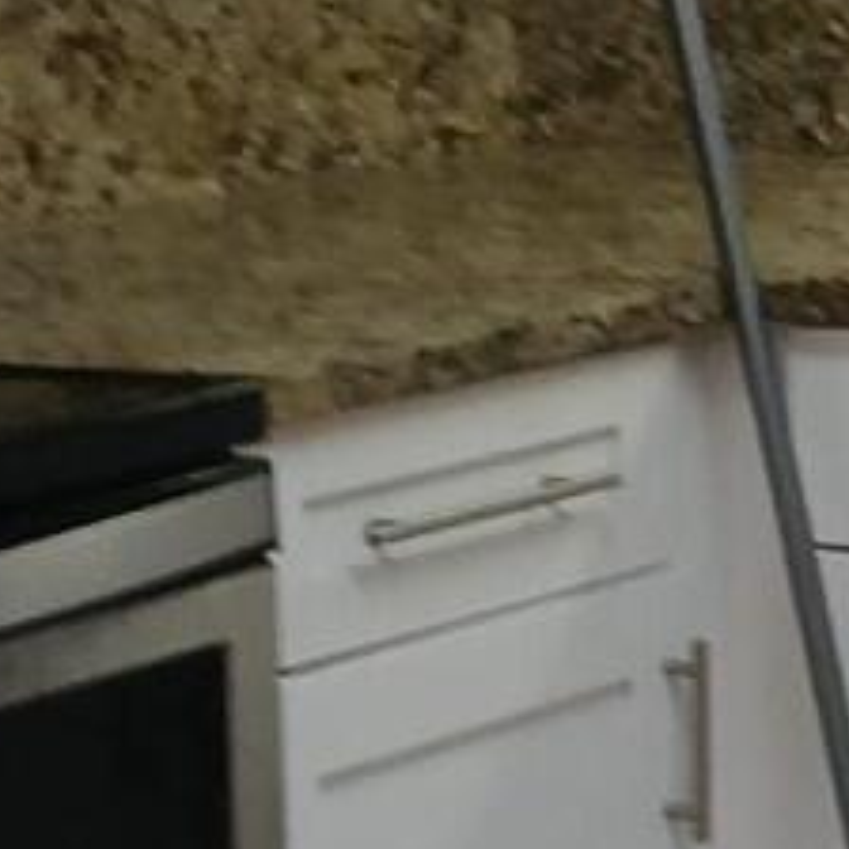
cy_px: 49
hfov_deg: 7.8
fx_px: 5688
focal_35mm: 205
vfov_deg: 8.5
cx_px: 2115
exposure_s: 1/60
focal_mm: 3.98
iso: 64
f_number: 1.8
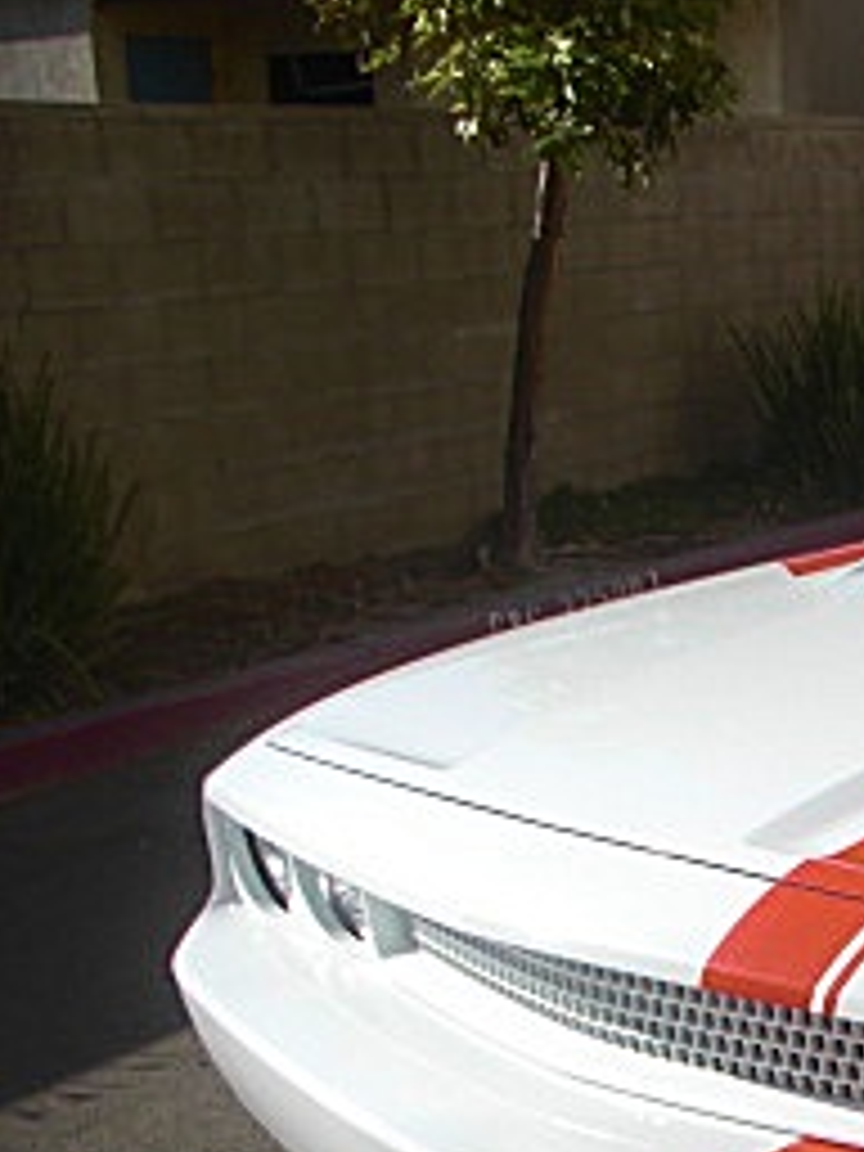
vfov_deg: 21.2
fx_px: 2995
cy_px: 1071
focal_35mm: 90
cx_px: 1436
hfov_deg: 14.8
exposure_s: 1/160
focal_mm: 6.3
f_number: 7.9
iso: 50
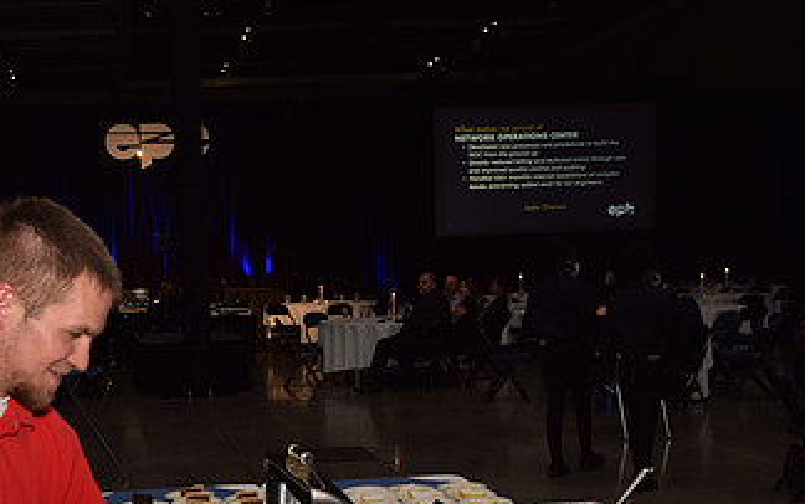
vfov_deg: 20.3
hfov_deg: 31.9
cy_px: 438
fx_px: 1381
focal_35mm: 63
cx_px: 204
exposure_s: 1/200
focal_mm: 23
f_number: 4
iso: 400
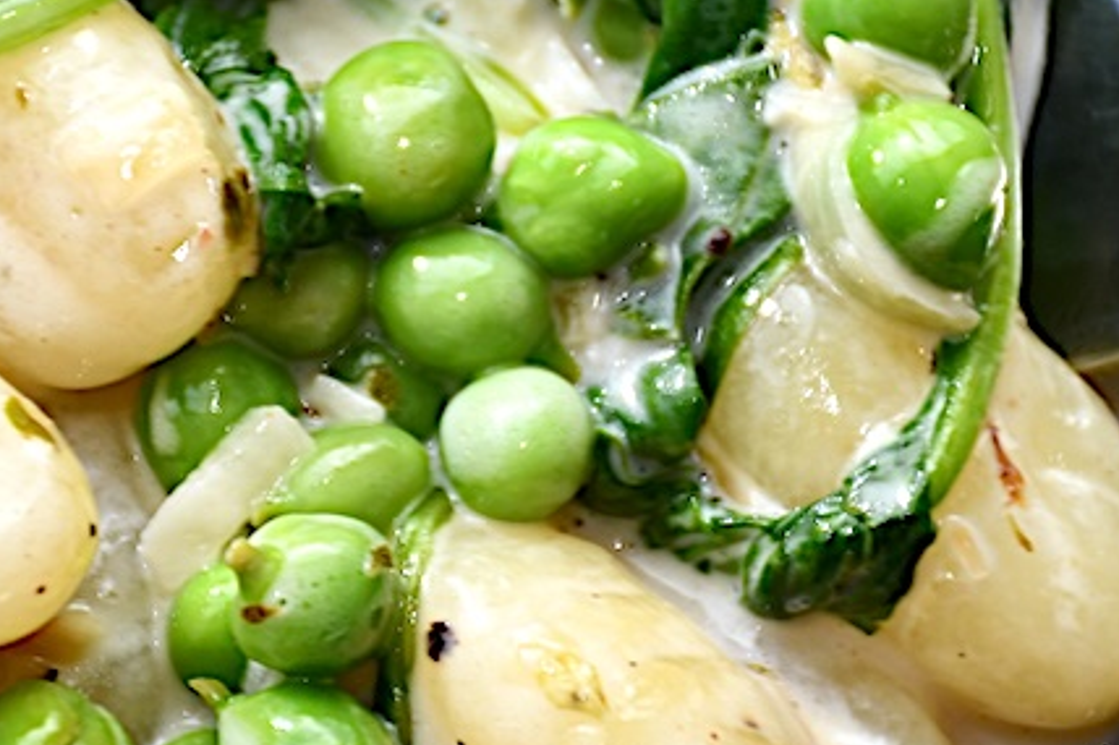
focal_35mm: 503
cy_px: 192
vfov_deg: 2.7
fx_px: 15628
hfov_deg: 4.1
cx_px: 434
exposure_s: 1/60
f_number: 5.6
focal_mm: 140
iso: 200
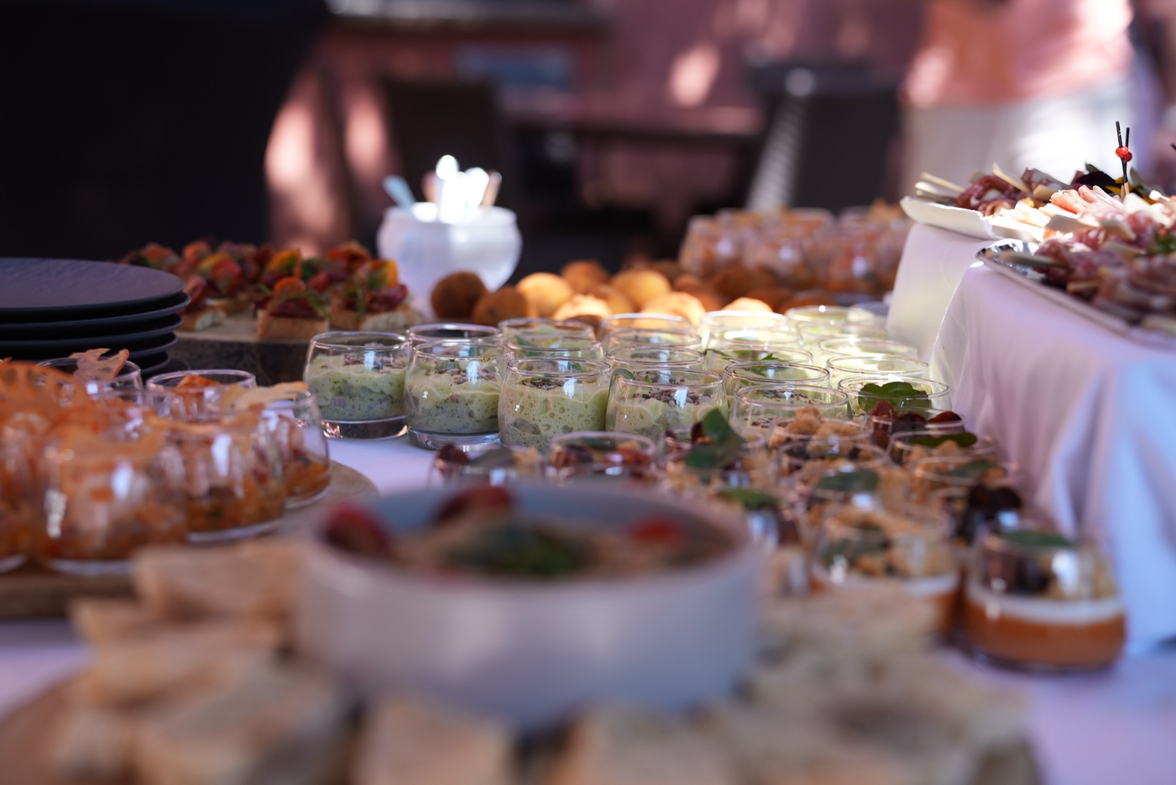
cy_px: 392
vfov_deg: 21.3
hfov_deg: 31.4
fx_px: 2092
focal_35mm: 64
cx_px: 588
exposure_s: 1/160
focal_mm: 64
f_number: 3.2
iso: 125
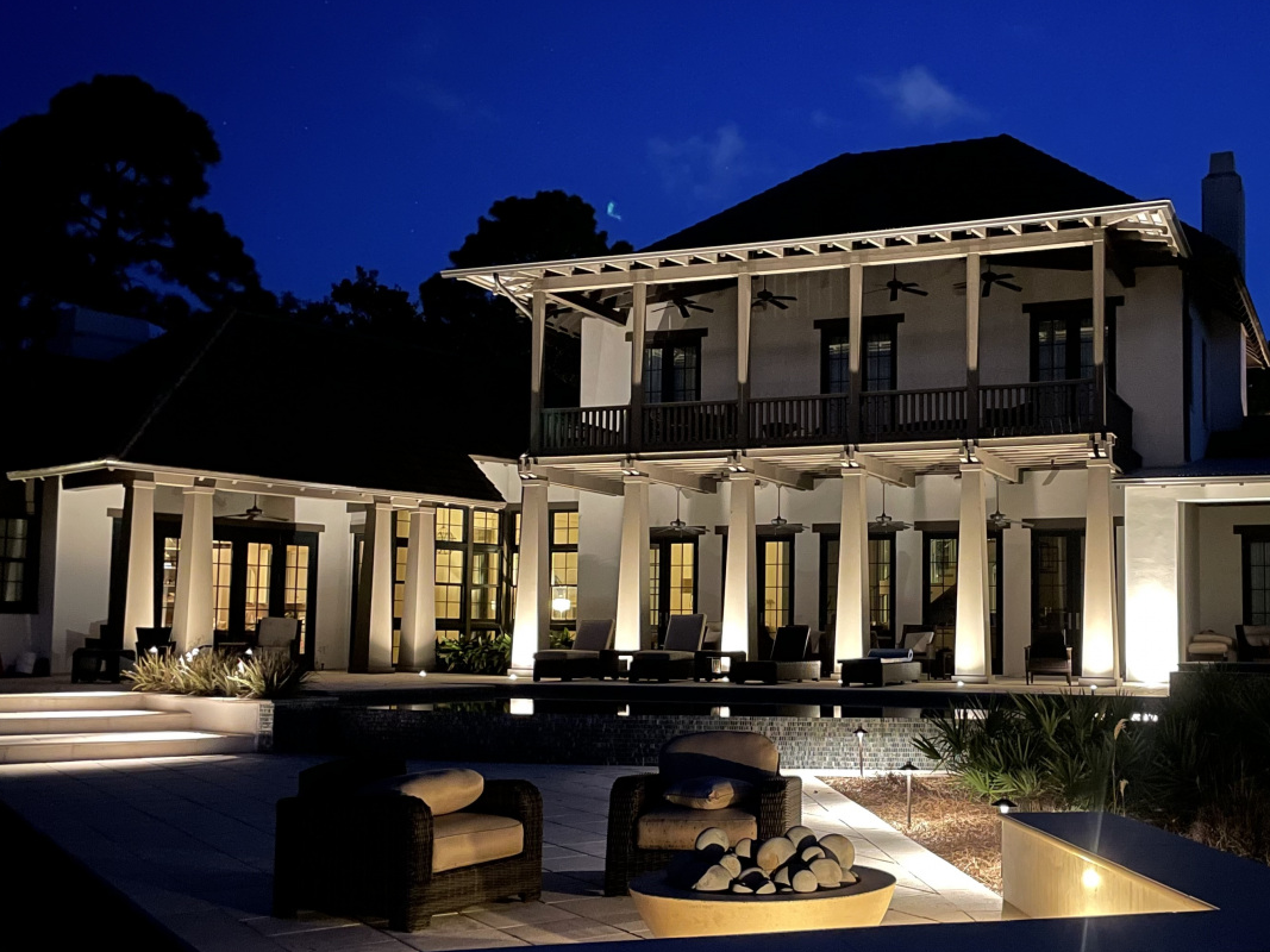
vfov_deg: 36.8
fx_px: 1431
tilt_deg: +5.0
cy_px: 537
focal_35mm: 39
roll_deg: +0.3
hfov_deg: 47.1
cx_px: 840
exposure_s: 1/4
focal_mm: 4.2
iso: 500
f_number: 1.6
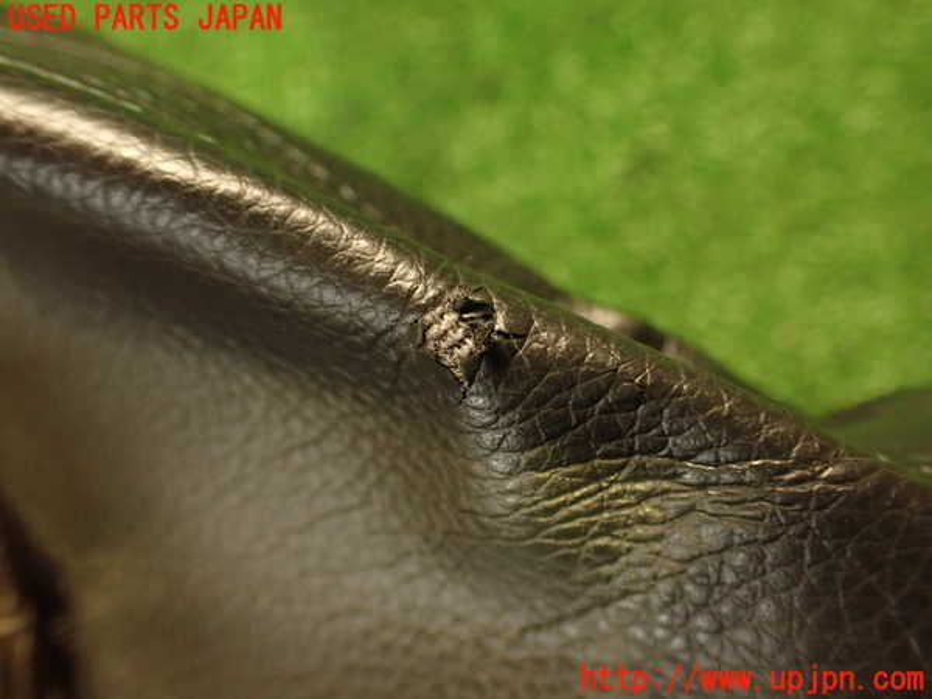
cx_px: 466
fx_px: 862
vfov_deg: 44.2
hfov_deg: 56.8
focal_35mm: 32
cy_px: 350
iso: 640
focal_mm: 5.79
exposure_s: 1/30
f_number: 2.4
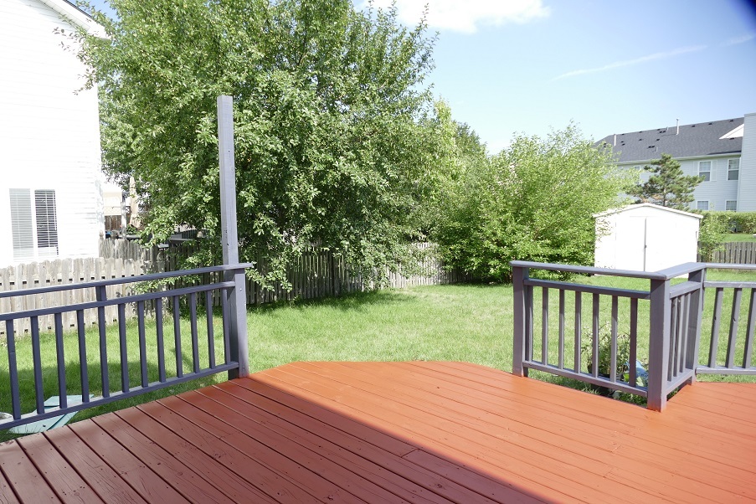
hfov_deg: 71.5
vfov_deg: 51.3
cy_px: 252
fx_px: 525
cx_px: 378
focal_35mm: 25
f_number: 2.8
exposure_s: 1/800
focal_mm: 9.12
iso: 125
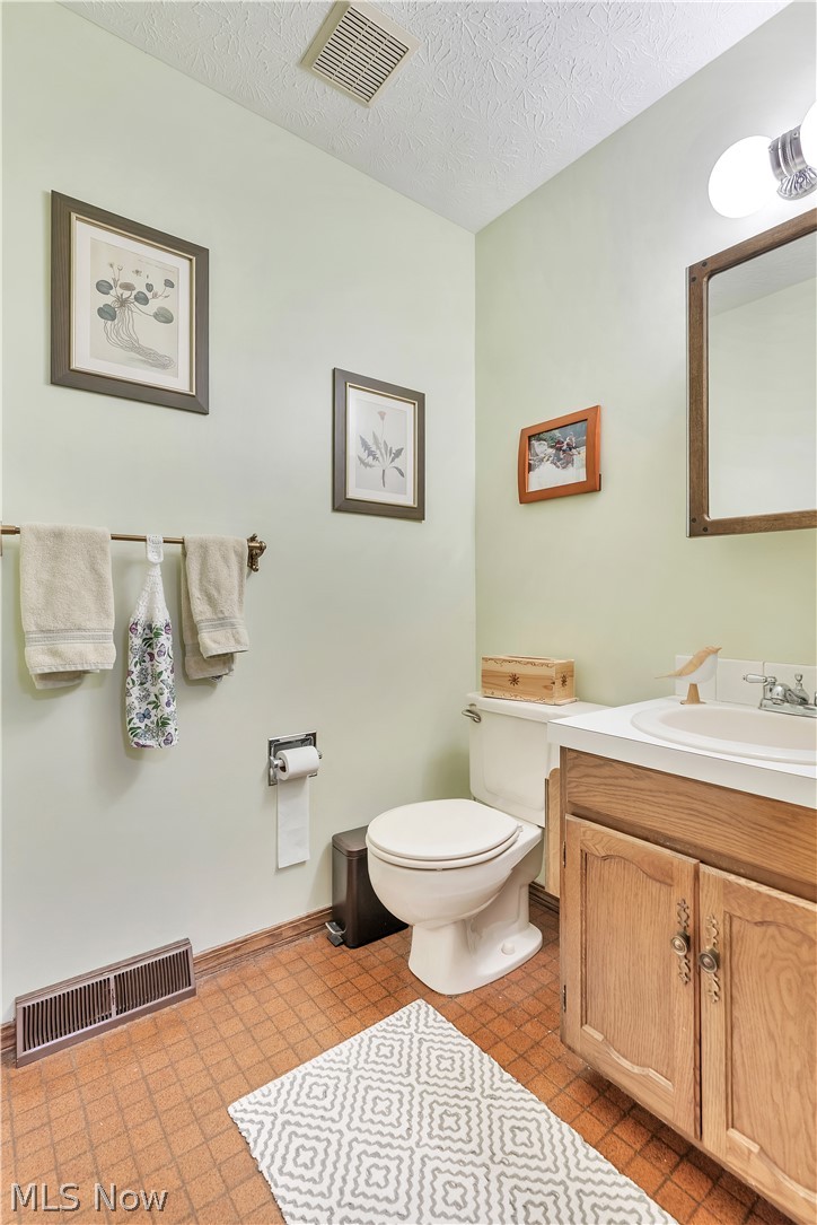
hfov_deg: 73.8
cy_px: 612
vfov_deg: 96.7
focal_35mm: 16
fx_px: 544
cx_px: 408
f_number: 4
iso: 400
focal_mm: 16
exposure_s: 1/320
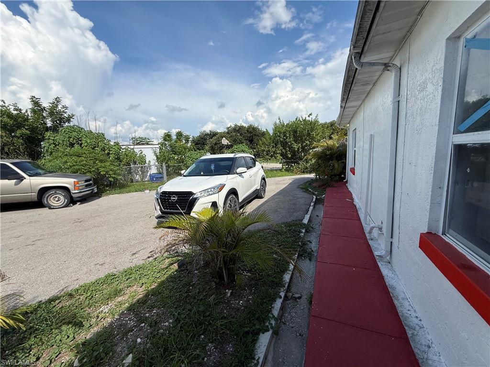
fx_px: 198
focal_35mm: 14
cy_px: 184
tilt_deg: -8.3
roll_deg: +3.4
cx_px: 245
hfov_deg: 102.1
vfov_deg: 85.7
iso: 50
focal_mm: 2.22
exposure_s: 1/2092
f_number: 2.2
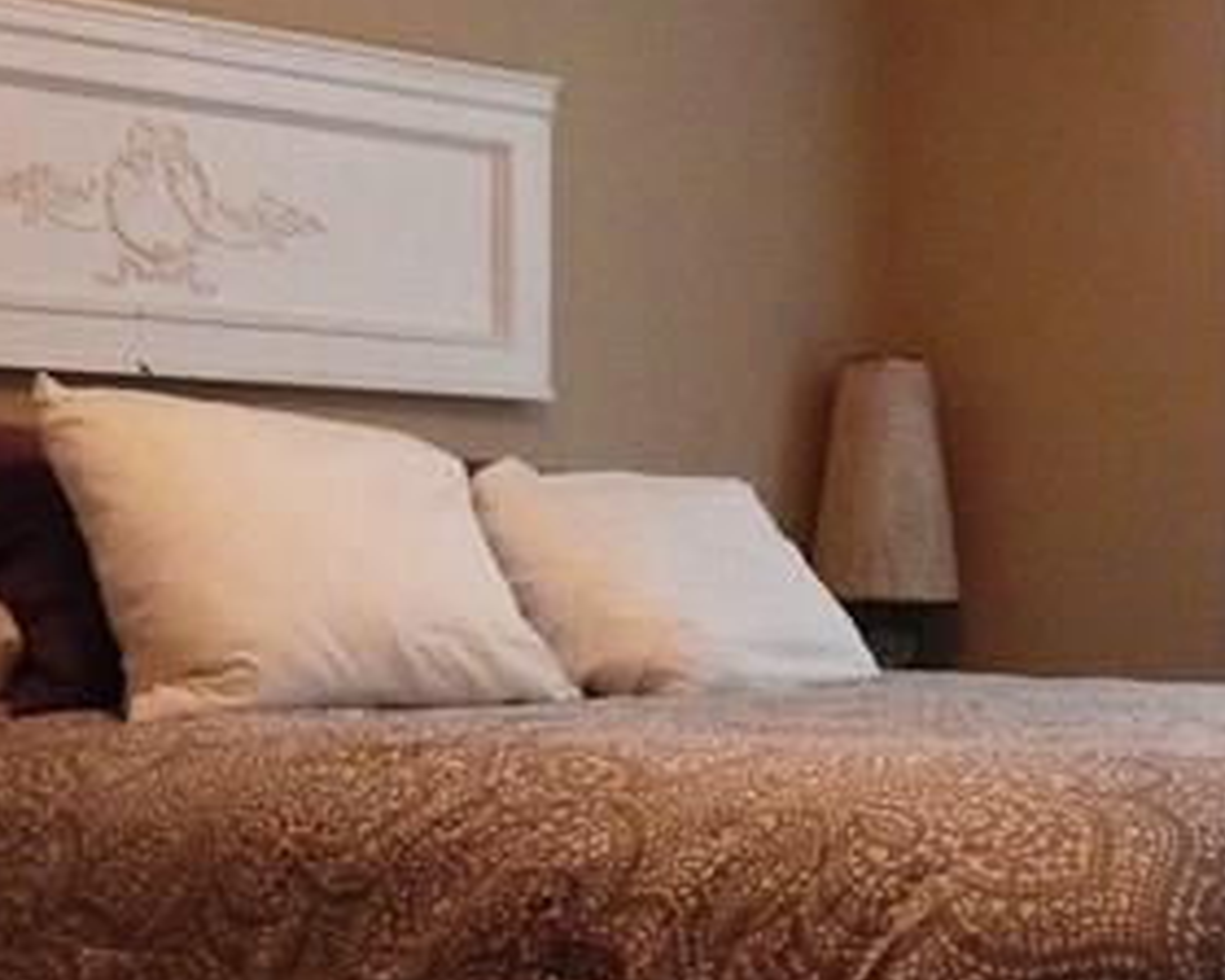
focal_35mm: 82
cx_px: 818
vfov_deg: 18.7
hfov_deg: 23.2
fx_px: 2973
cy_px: 512
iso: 220
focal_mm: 4
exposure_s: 1/30
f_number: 3
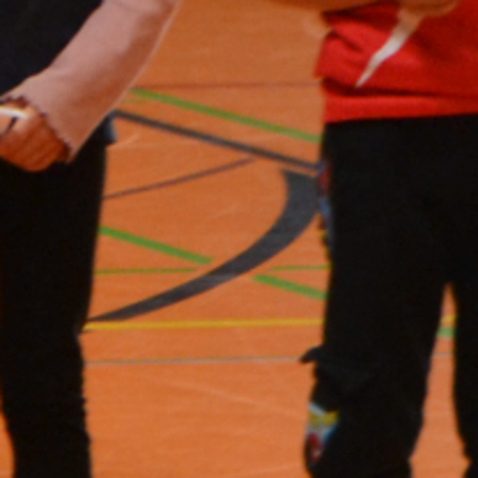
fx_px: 10798
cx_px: -742
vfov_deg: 2.5
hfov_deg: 2.5
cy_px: -353
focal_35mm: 691
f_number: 5.6
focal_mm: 55
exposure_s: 1/60
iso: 720
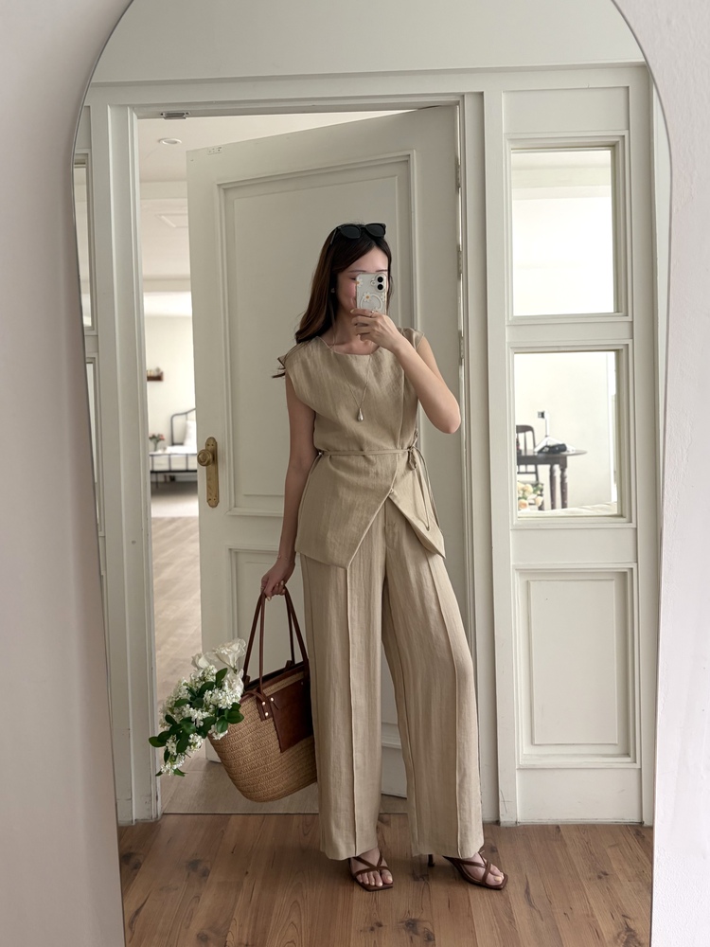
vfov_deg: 67.3
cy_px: 474
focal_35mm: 26
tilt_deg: -15.6
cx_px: 355
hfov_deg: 53.1
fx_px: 711
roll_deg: +1.4
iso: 125
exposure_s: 1/60
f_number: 1.6
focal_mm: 5.96
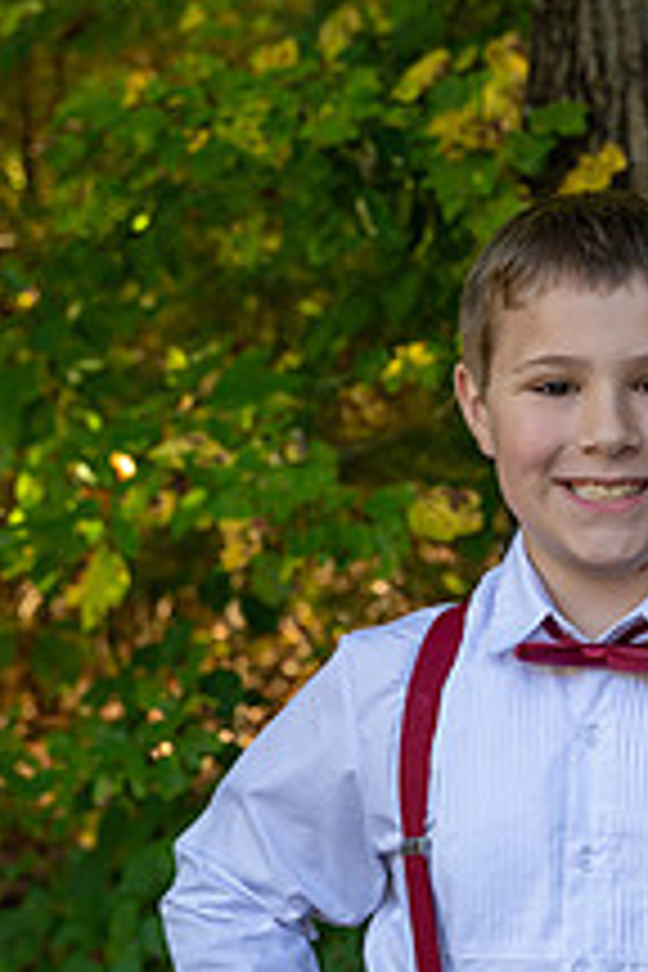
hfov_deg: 13.0
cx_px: 632
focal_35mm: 104
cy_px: 662
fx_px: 2808
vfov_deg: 19.6
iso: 640
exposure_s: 1/200
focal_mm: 50
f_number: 4.5
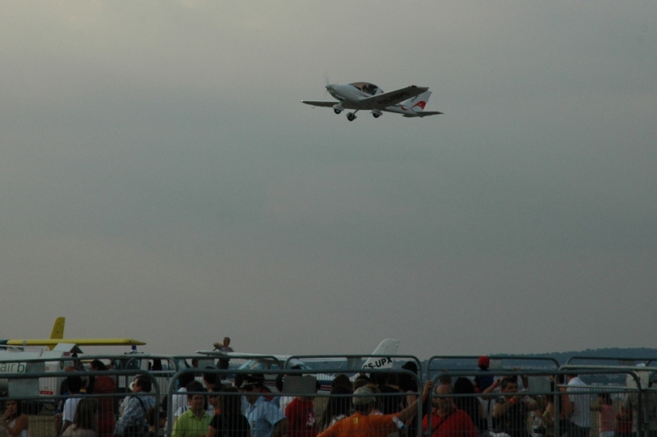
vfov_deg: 13.0
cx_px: 328
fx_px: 1915
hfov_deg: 19.5
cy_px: 218
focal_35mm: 105
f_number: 11
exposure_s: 1/500
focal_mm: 70
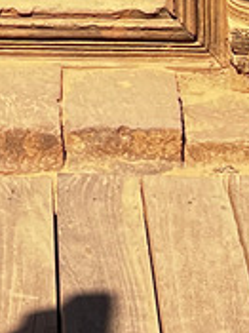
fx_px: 1709
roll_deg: +2.4
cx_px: -59
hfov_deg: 8.2
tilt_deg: +0.4
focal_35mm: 178
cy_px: -639
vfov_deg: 9.1
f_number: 1.5
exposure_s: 1/1597
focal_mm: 5.7
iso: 50
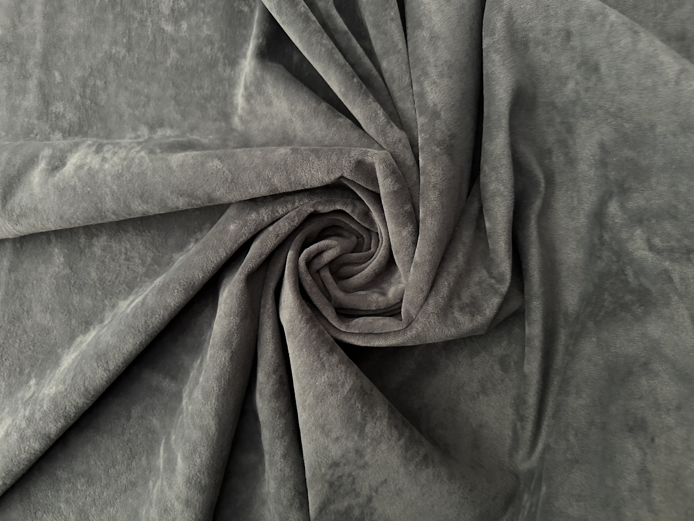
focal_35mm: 24
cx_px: 347
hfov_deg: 71.6
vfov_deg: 56.8
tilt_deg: -83.8
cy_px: 260
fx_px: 481
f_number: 1.78
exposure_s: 1/30
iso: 1250
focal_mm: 6.86
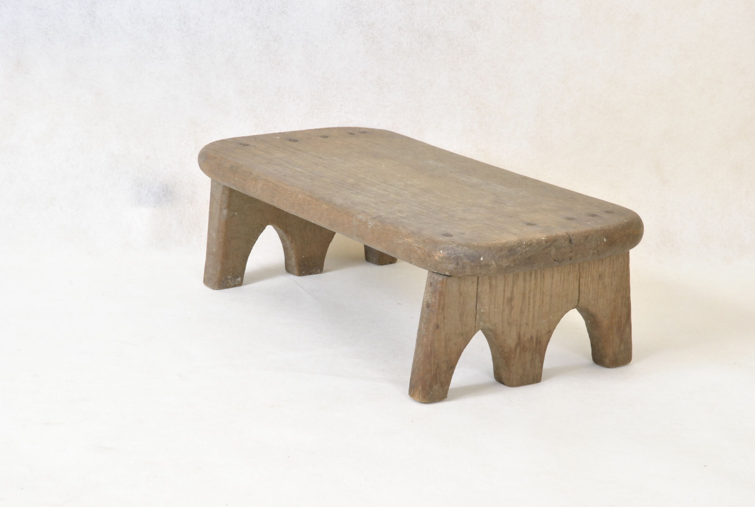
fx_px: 2207
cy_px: 254
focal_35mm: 105
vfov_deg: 13.1
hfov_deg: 19.4
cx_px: 378
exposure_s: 1/40
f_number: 16
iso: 800
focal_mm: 70
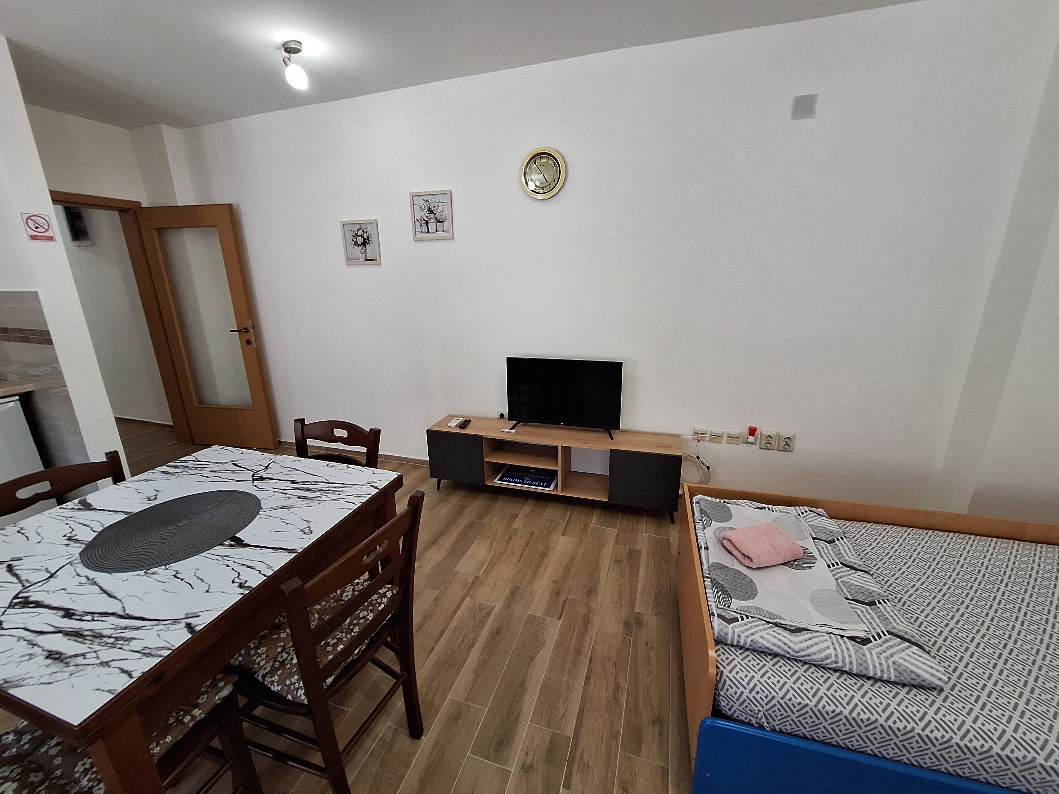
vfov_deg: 89.9
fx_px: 398
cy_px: 397
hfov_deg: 106.2
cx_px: 530
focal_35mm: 13
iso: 200
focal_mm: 1.74
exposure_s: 1/50
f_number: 2.2
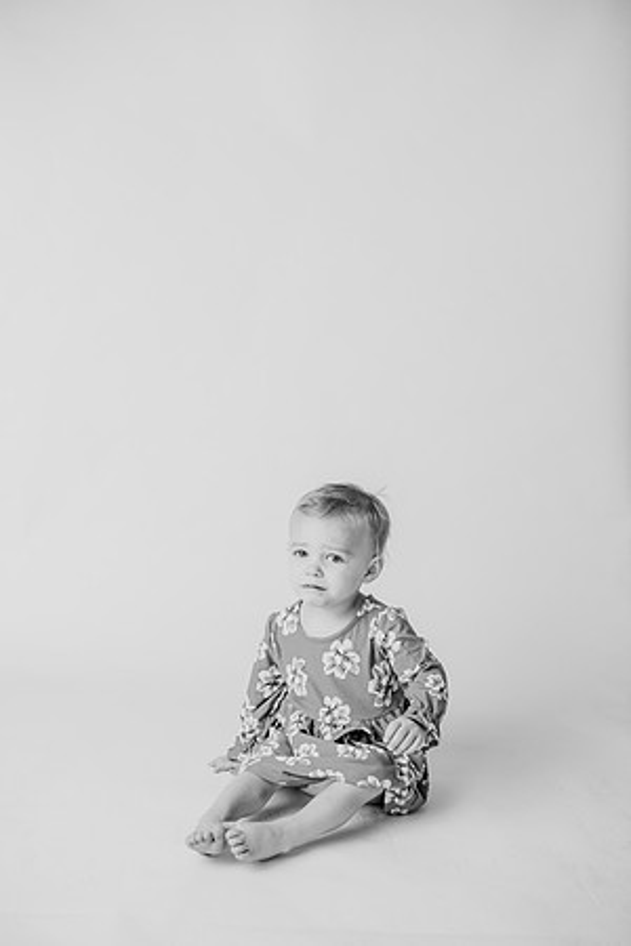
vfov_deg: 39.6
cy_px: 473
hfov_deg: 27.0
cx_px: 316
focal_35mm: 50
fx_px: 1314
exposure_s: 1/160
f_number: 2.8
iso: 100
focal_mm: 50
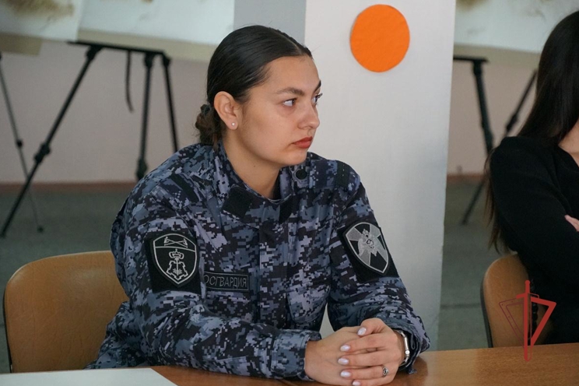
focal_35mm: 133
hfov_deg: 15.4
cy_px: 193
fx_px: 2139
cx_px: 289
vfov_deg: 10.3
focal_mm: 88
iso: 6400
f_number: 5.6
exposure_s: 1/160
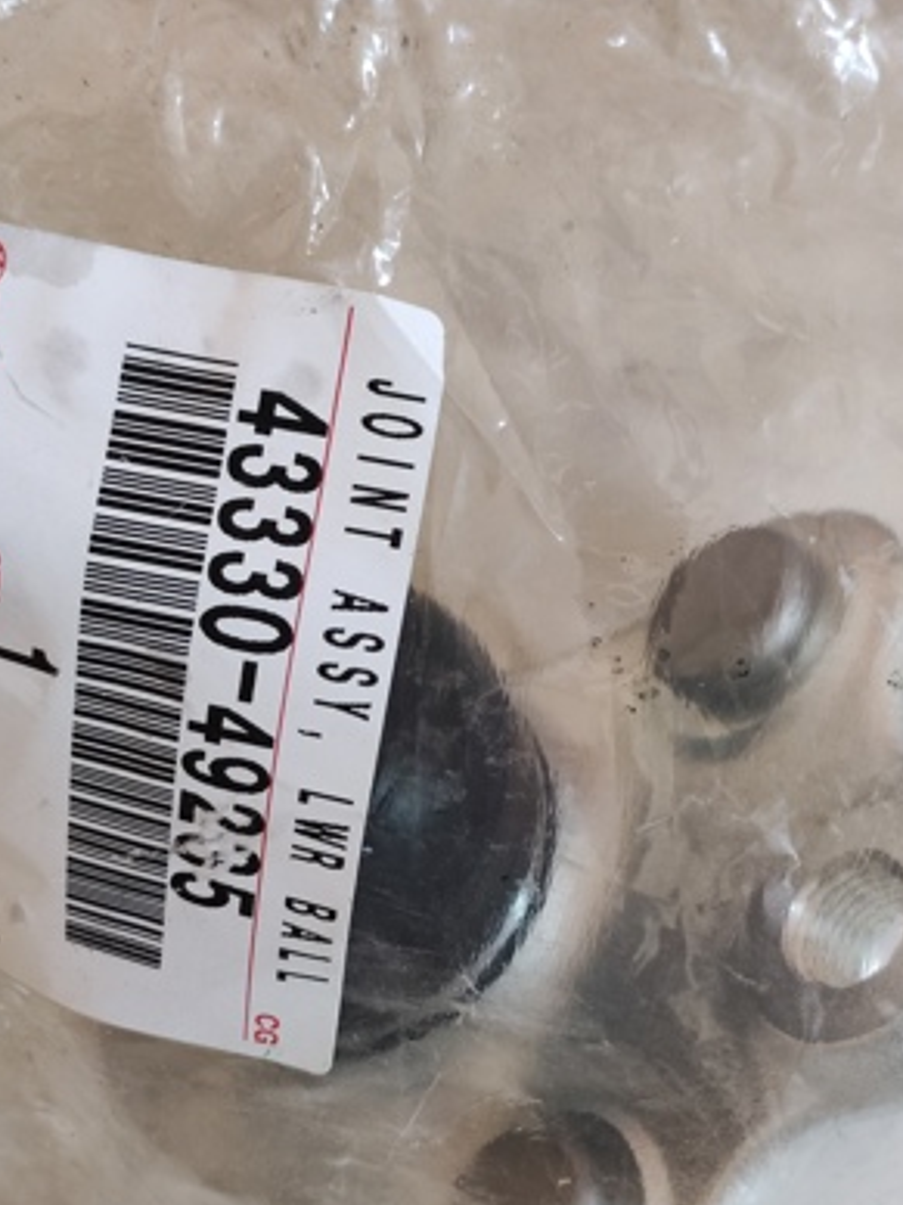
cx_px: 383
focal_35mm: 21
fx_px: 730
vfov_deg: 77.8
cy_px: 742
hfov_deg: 63.1
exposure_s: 1/33
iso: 1051
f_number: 1.79
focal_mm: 4.74
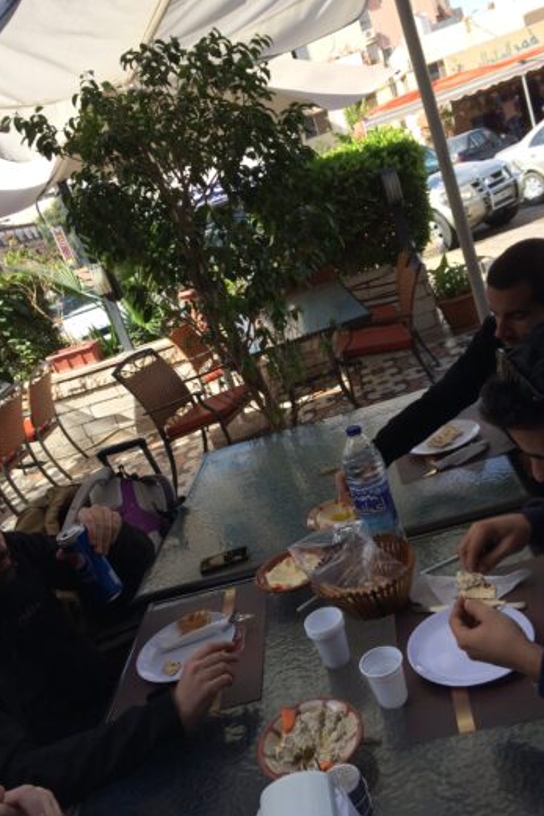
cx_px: 282
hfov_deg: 41.1
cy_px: 415
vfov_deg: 58.7
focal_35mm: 32
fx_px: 725
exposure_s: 1/789
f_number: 2.2
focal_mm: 4.12
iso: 32
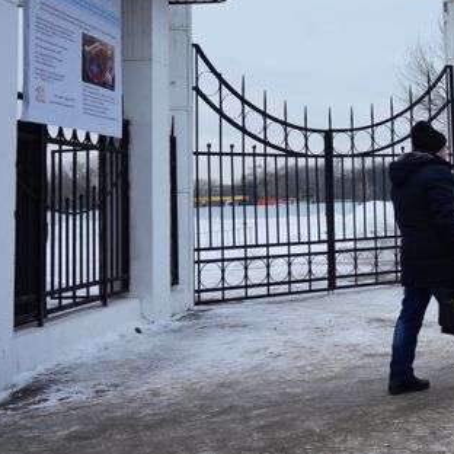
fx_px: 875
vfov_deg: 28.7
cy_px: 116
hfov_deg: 27.5
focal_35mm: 59
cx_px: 446
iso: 500
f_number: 5
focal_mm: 31
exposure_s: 1/200
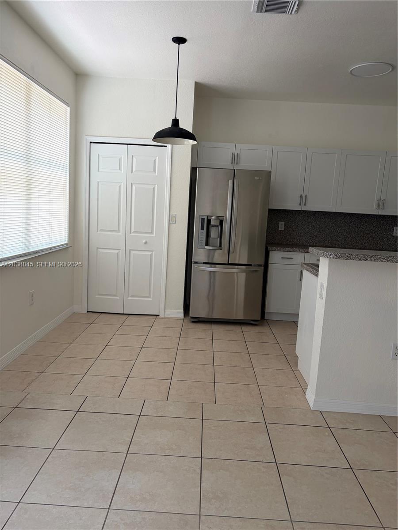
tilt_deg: -6.8
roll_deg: -3.9
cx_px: 199
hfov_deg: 53.1
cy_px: 265
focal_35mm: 26
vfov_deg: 67.3
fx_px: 399
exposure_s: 1/122
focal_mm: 5.96
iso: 64
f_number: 1.6
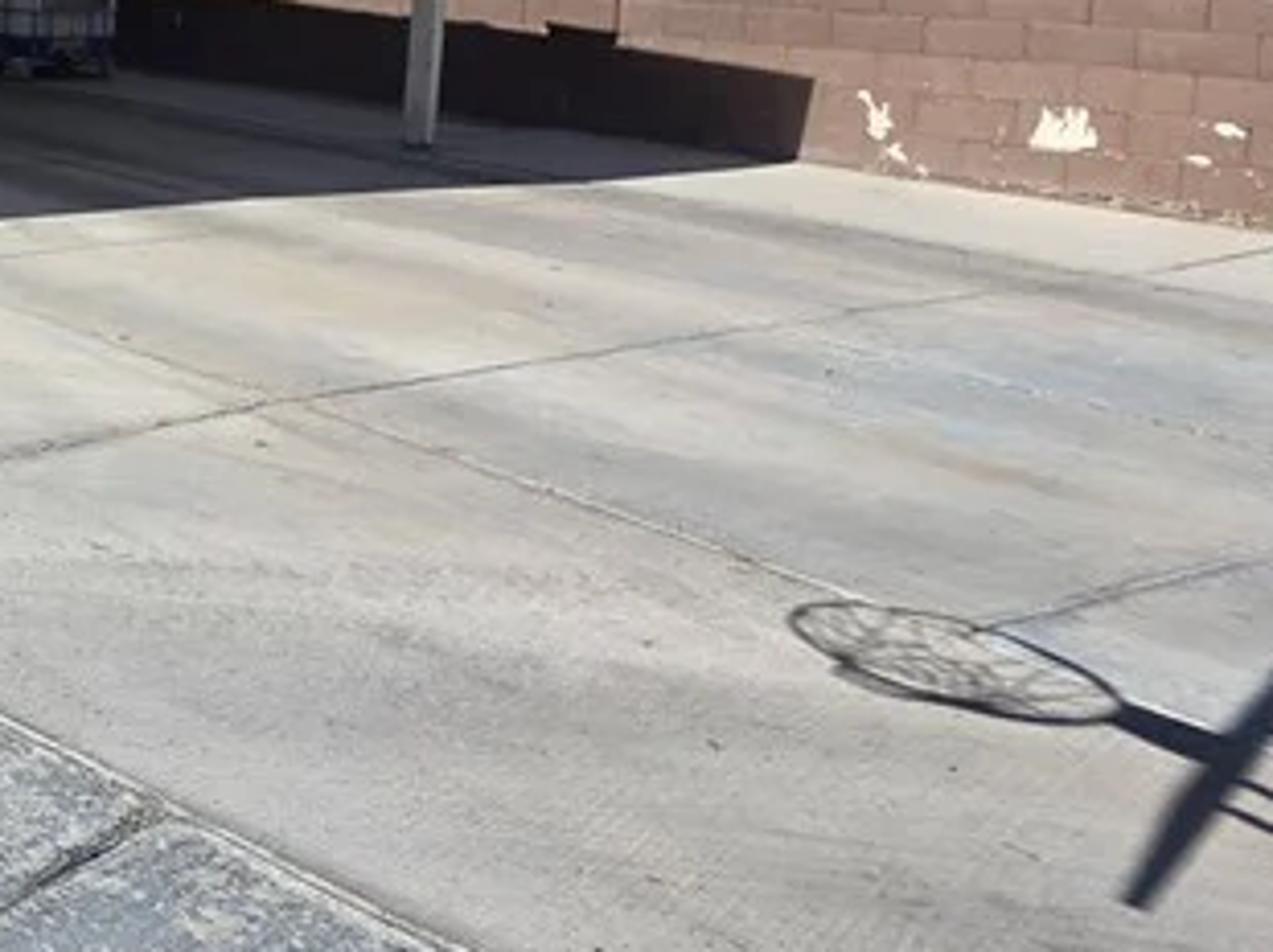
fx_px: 1580
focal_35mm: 43
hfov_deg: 27.6
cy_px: 45
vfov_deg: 31.5
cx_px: -686
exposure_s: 1/2921
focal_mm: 2.2
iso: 32
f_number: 1.9
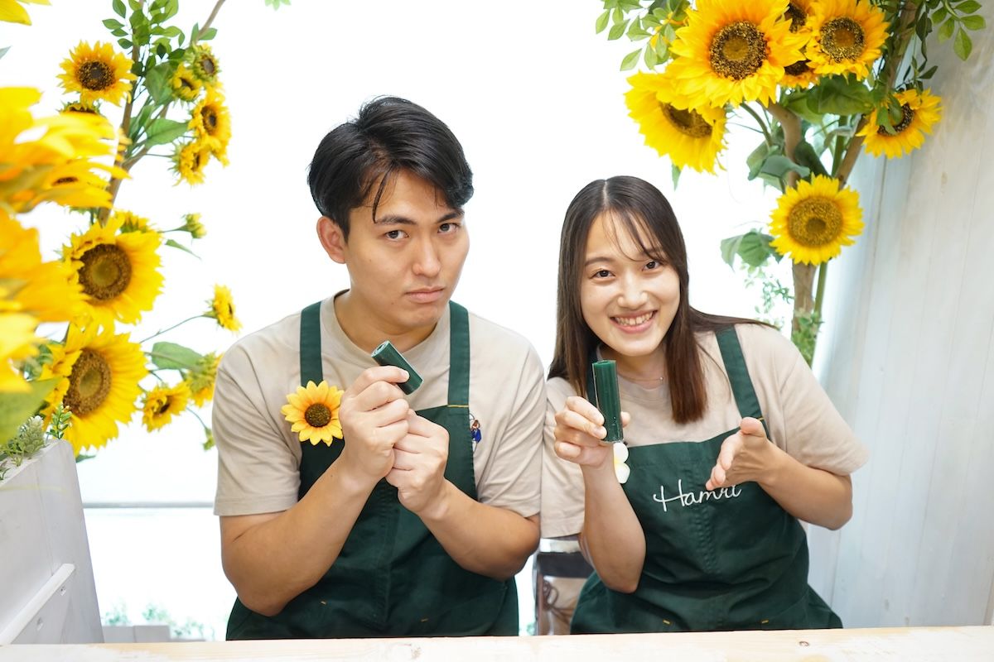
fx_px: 773
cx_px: 497
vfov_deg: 46.4
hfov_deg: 65.5
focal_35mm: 28
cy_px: 331
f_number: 3.5
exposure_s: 1/125
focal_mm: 28
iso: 1250
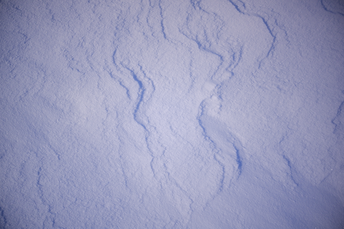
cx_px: 172
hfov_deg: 47.4
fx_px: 392
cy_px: 114
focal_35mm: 41
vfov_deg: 32.6
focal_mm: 27
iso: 250
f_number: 2.8
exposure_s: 1/7000
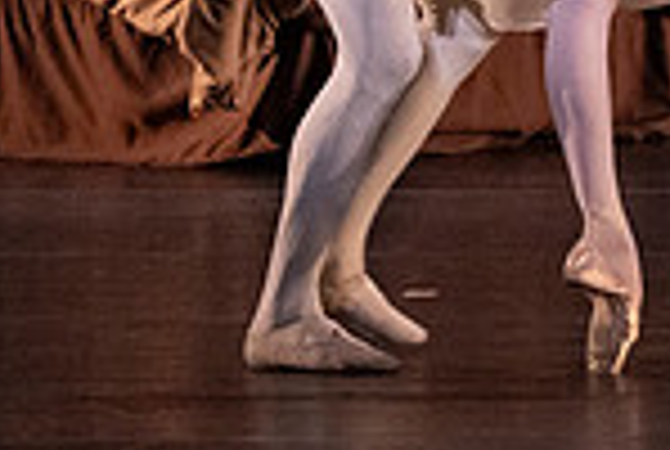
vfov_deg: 1.1
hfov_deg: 1.6
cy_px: -263
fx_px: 24336
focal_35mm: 1305
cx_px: 468
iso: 20000
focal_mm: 336
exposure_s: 1/400
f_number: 7.1
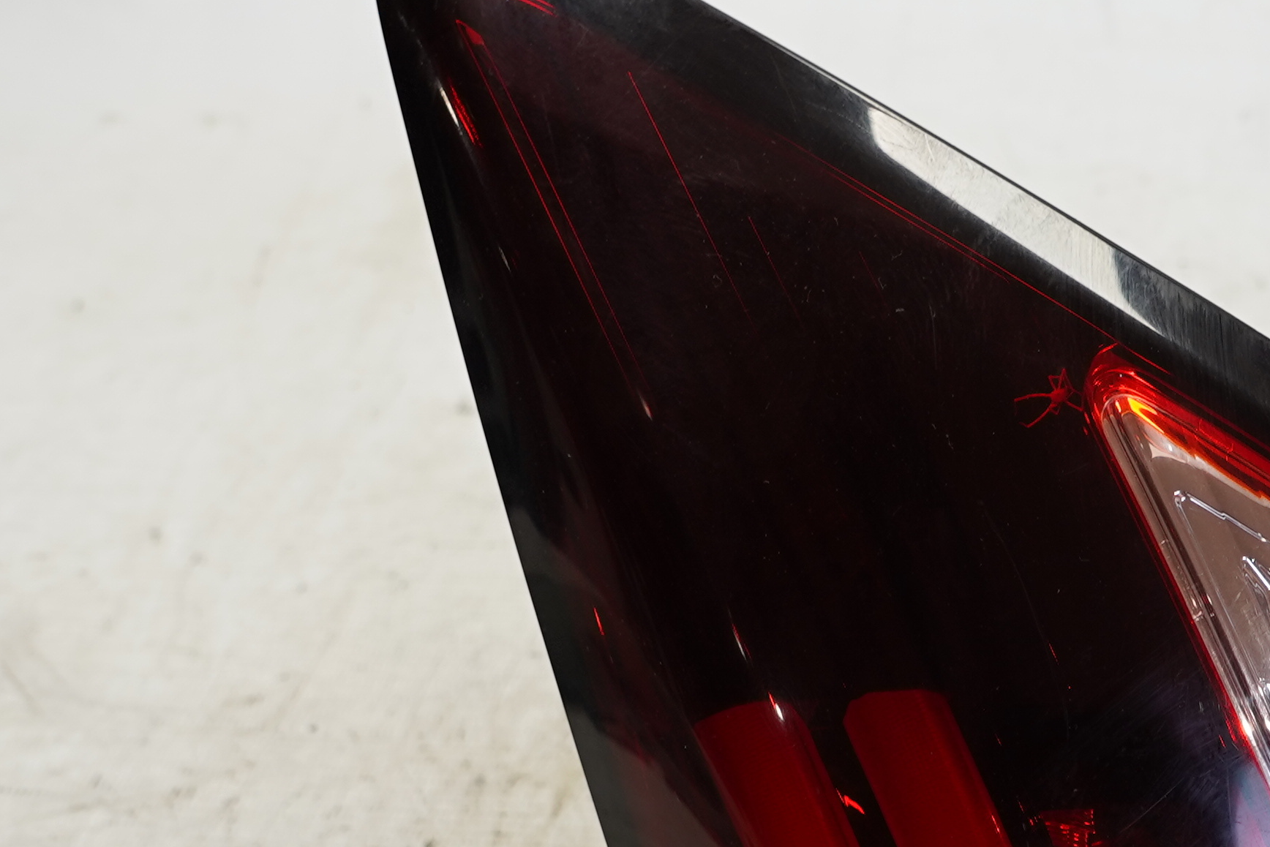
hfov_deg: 28.6
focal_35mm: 68
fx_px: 2399
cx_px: 1113
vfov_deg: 19.9
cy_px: 647
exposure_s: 1/60
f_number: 4
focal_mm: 20
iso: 200
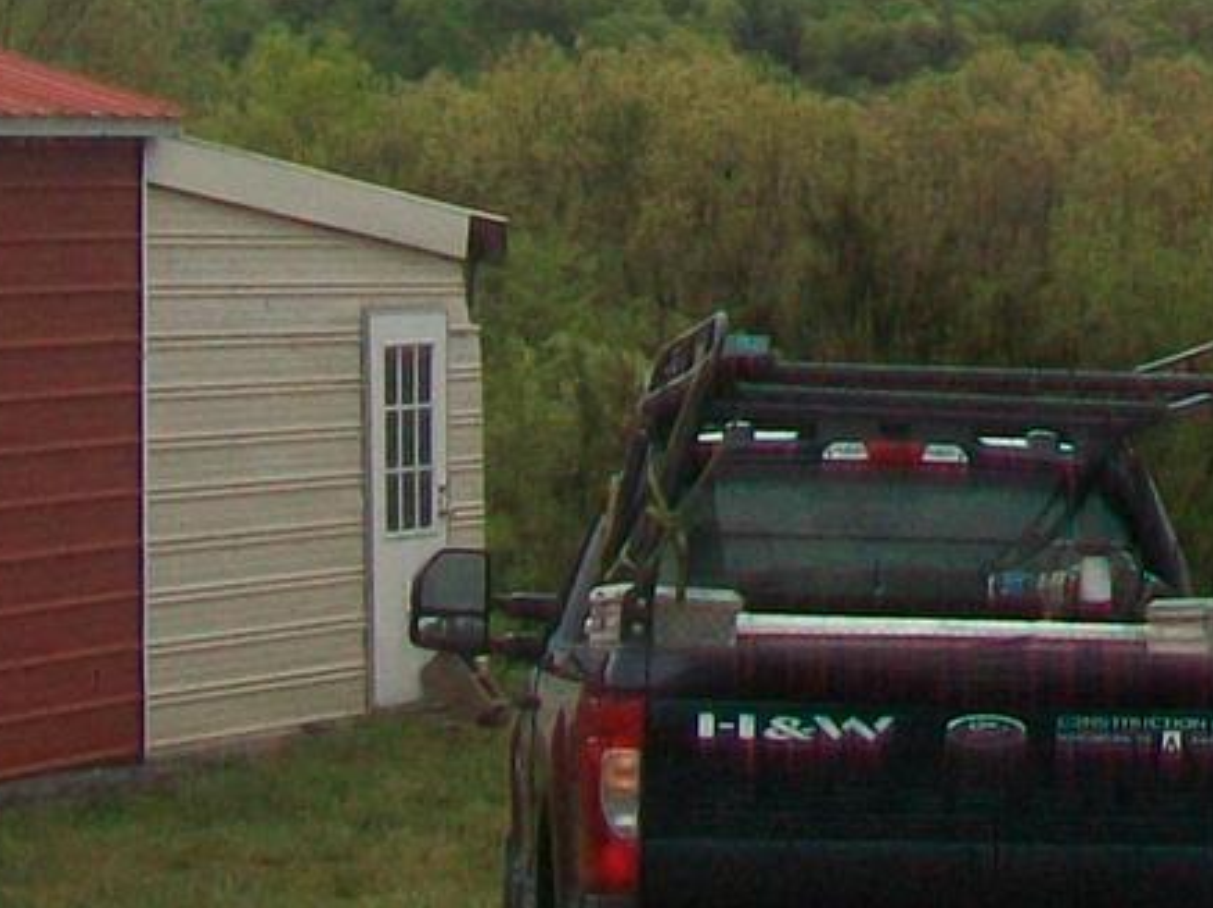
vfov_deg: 9.2
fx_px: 5569
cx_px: 1731
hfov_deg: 12.0
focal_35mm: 159
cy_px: -61
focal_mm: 6.1
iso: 64
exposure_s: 1/320
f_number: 4.9
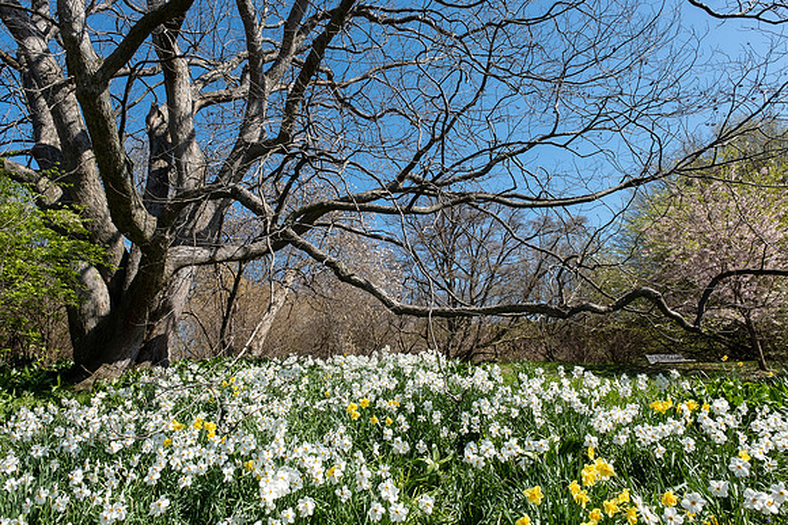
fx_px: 525
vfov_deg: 53.2
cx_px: 394
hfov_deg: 73.7
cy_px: 262
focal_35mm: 24
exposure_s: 1/160
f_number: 11
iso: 400
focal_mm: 16
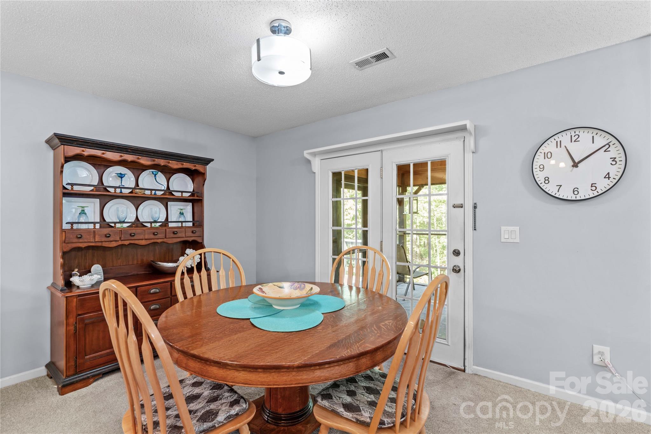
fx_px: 289
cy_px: 217
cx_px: 326
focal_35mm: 16
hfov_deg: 96.7
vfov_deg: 73.7
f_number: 8
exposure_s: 1
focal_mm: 16
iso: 100
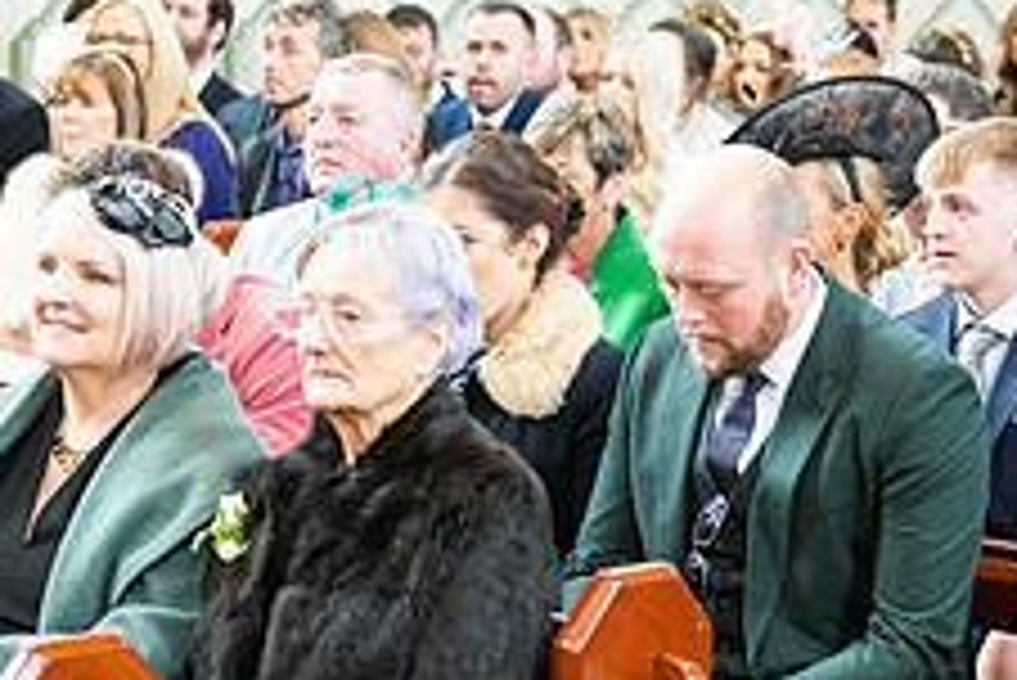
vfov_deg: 9.2
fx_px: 4212
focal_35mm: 149
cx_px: 693
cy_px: 552
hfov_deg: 13.7
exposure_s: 1/40
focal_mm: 58
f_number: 3.5
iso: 1000
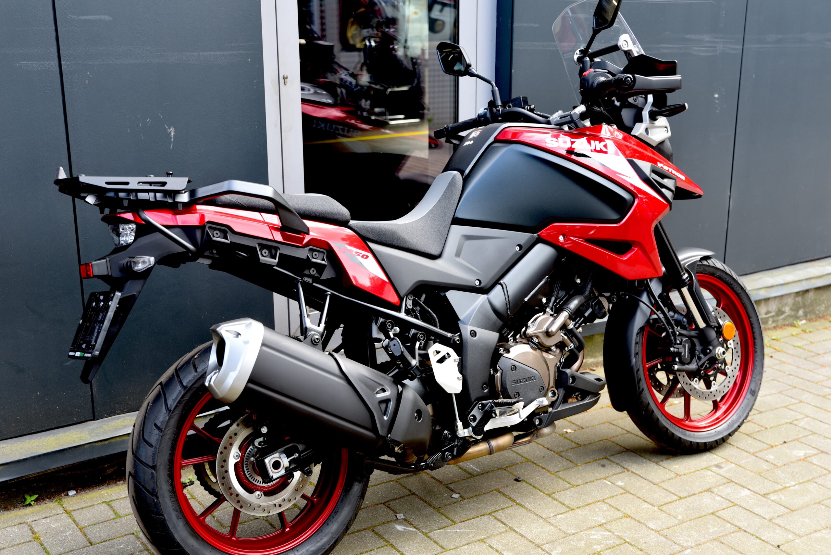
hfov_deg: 42.7
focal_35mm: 46
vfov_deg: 29.3
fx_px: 1062
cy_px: 278
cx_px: 416
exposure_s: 1/60
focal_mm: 46
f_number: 4
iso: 100
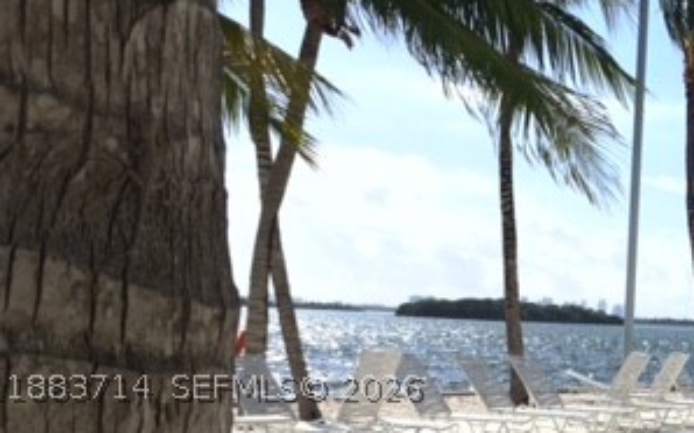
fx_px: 1248
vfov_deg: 19.4
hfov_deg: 29.0
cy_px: 386
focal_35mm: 66
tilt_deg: -3.8
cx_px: 701
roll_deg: -2.7
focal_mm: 4.15
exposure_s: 1/1053
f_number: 2.2
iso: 32
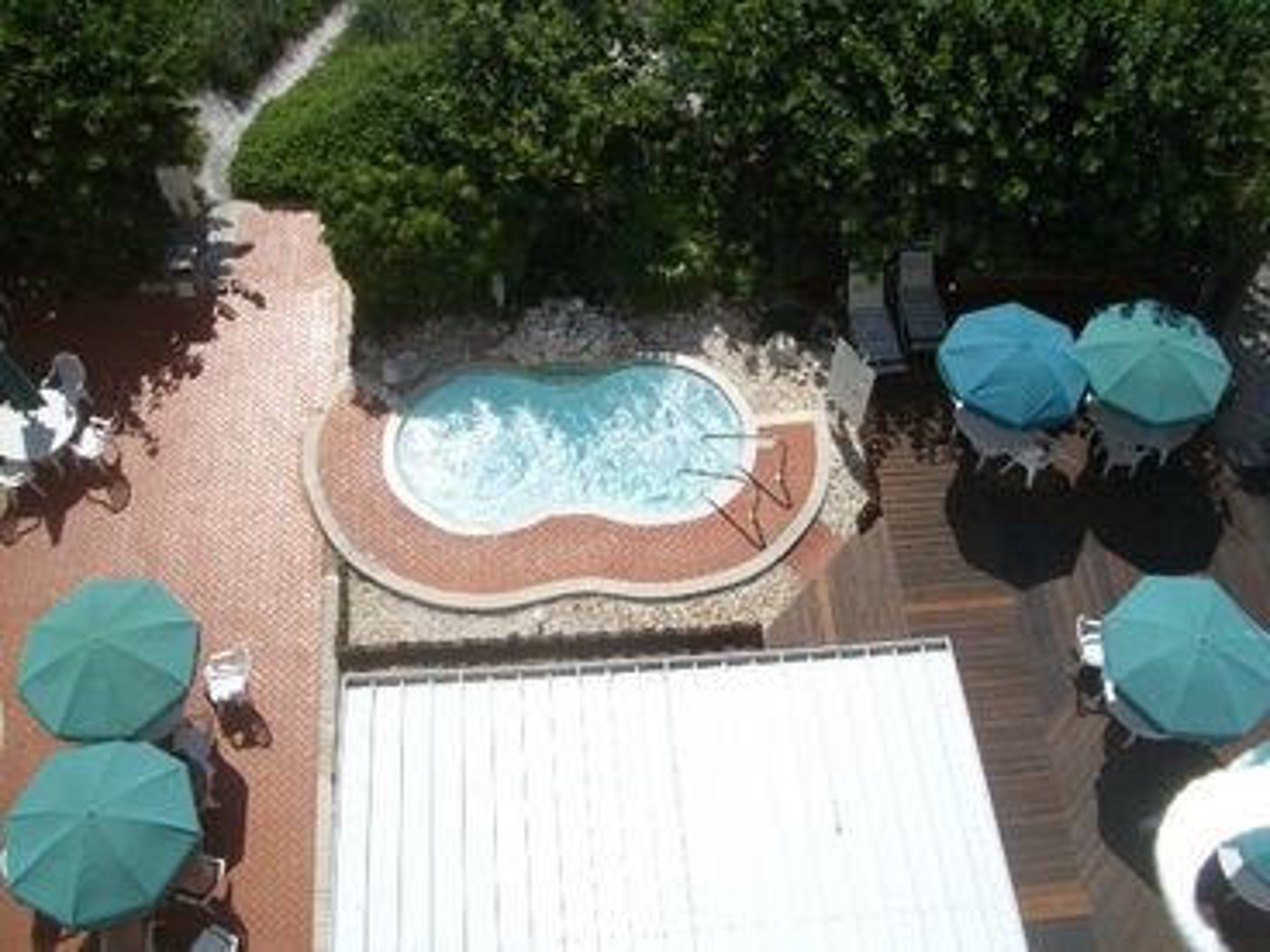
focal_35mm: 35
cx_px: 635
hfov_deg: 52.6
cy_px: 476
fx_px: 1284
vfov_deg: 40.7
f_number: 4.3
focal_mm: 5.8
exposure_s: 1/2000
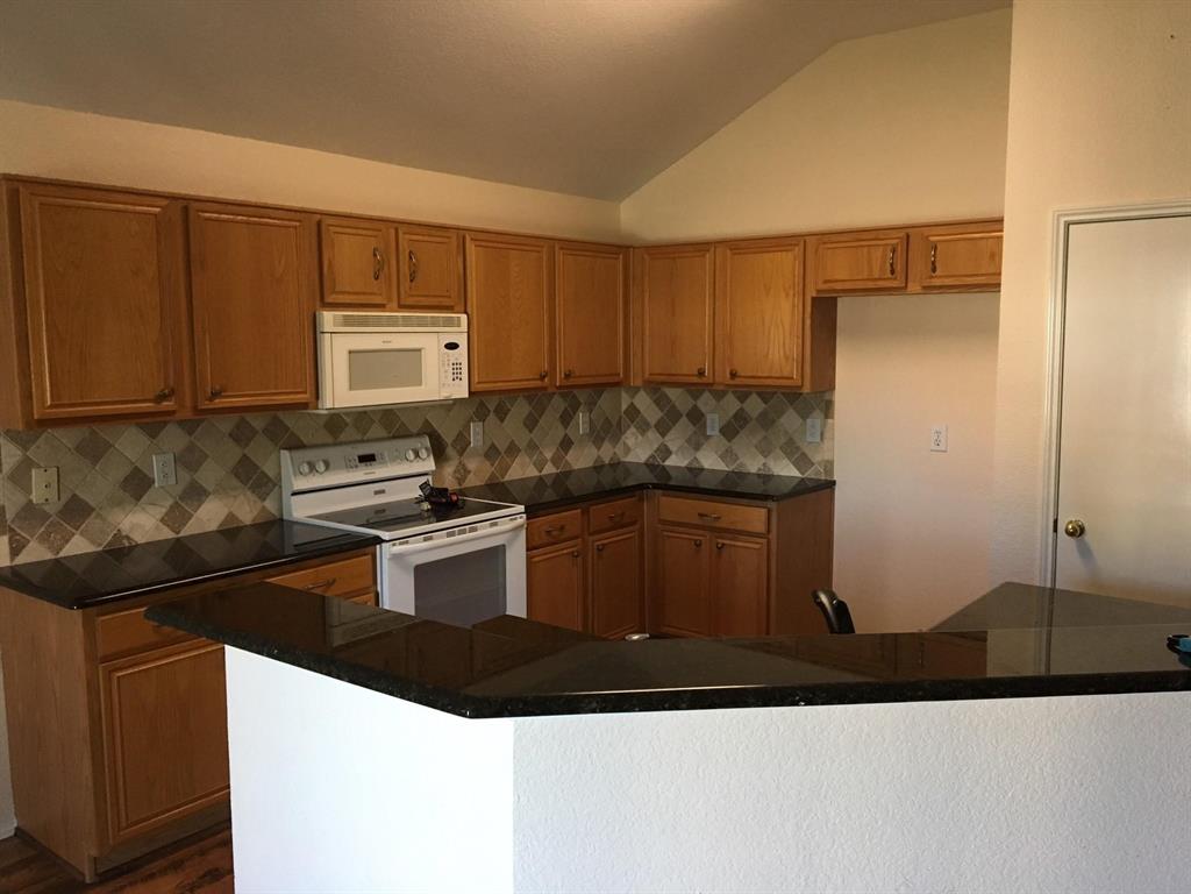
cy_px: 447
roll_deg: +0.6
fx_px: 998
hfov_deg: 61.7
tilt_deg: -7.4
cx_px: 596
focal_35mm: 29
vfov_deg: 48.2
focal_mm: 4.15
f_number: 2.2
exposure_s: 1/30
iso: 160
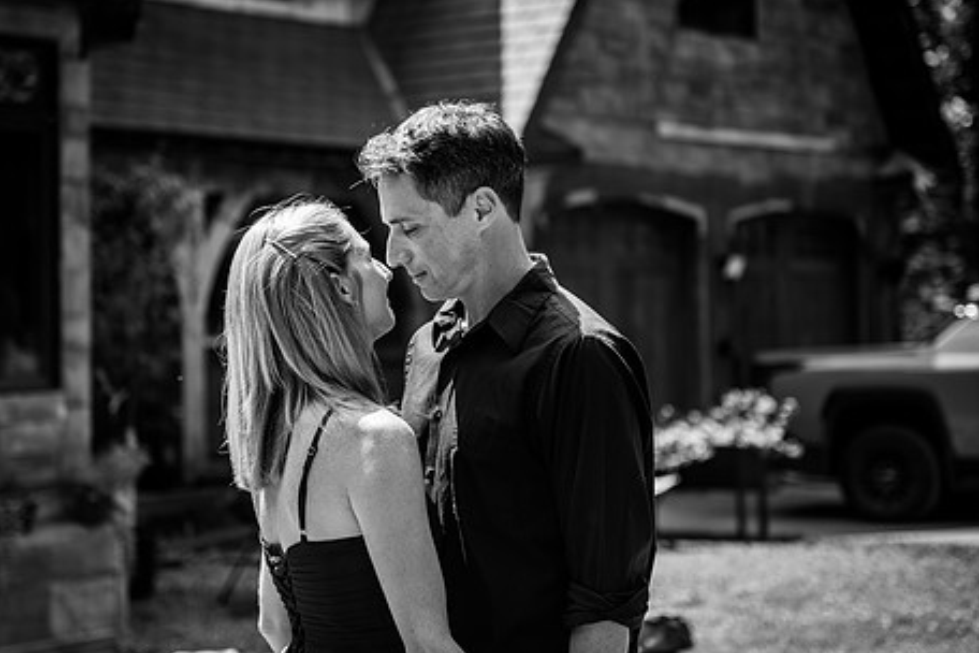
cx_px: 410
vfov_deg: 15.3
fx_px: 2420
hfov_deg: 22.8
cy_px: 250
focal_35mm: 89
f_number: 2.8
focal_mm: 70
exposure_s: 1/4000
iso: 500
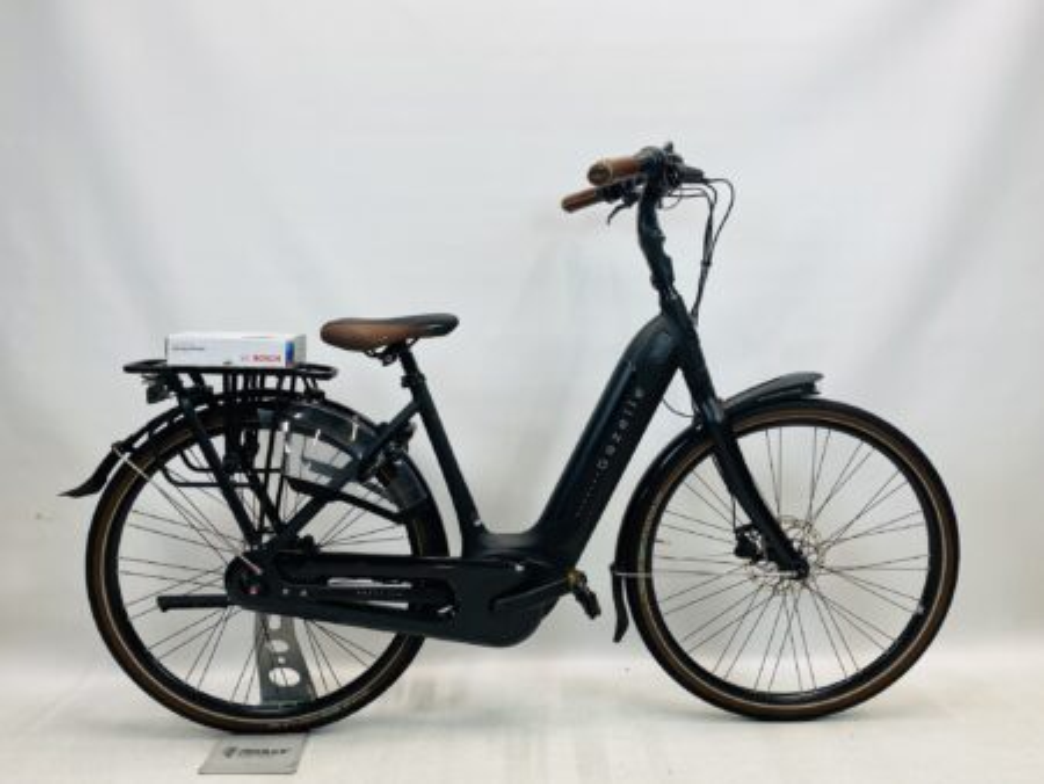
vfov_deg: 53.1
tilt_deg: -4.3
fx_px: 785
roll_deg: +0.4
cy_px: 392
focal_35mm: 26
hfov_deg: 67.3
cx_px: 522
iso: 50
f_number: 1.8
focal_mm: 4.25
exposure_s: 1/100
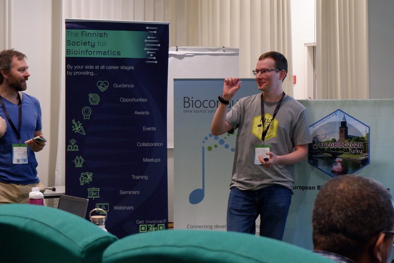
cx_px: 170
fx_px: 865
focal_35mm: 79
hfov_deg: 25.6
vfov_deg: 17.3
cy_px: 101
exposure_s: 1/160
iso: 4000
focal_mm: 40.8
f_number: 5.6
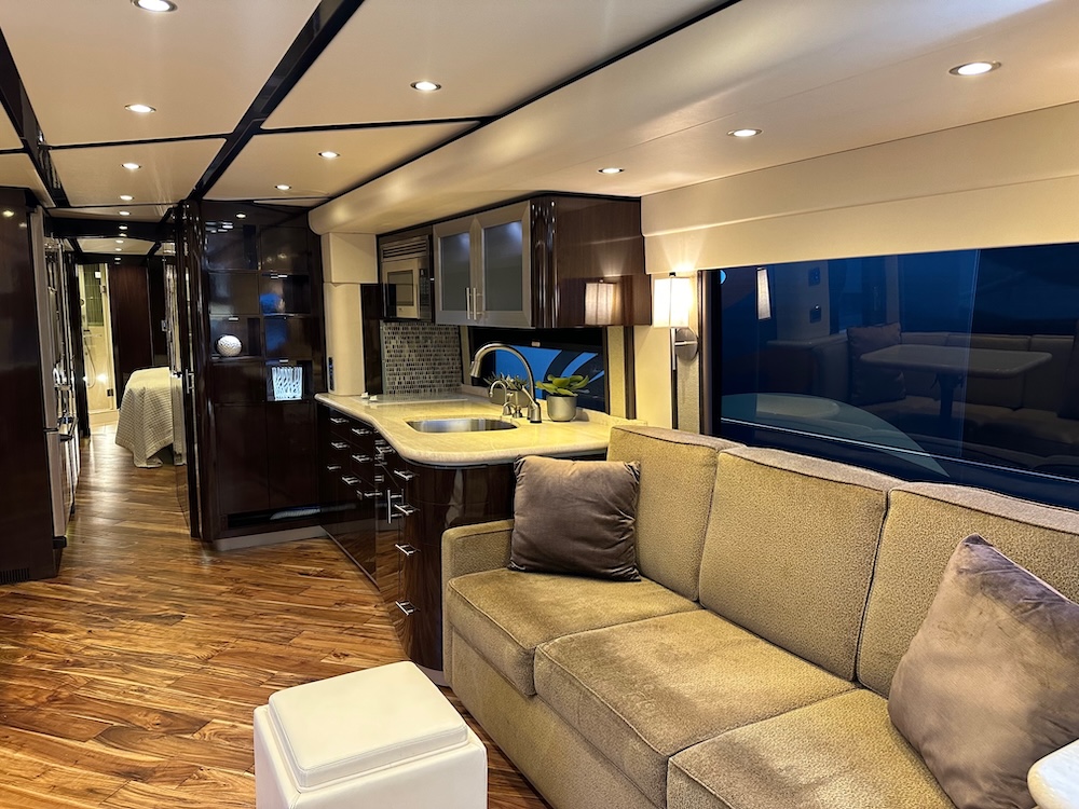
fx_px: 748
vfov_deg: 56.8
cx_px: 540
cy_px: 404
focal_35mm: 24
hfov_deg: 71.6
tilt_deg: -7.7
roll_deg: +0.1
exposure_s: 1/60
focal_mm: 6.86
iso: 320
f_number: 1.78
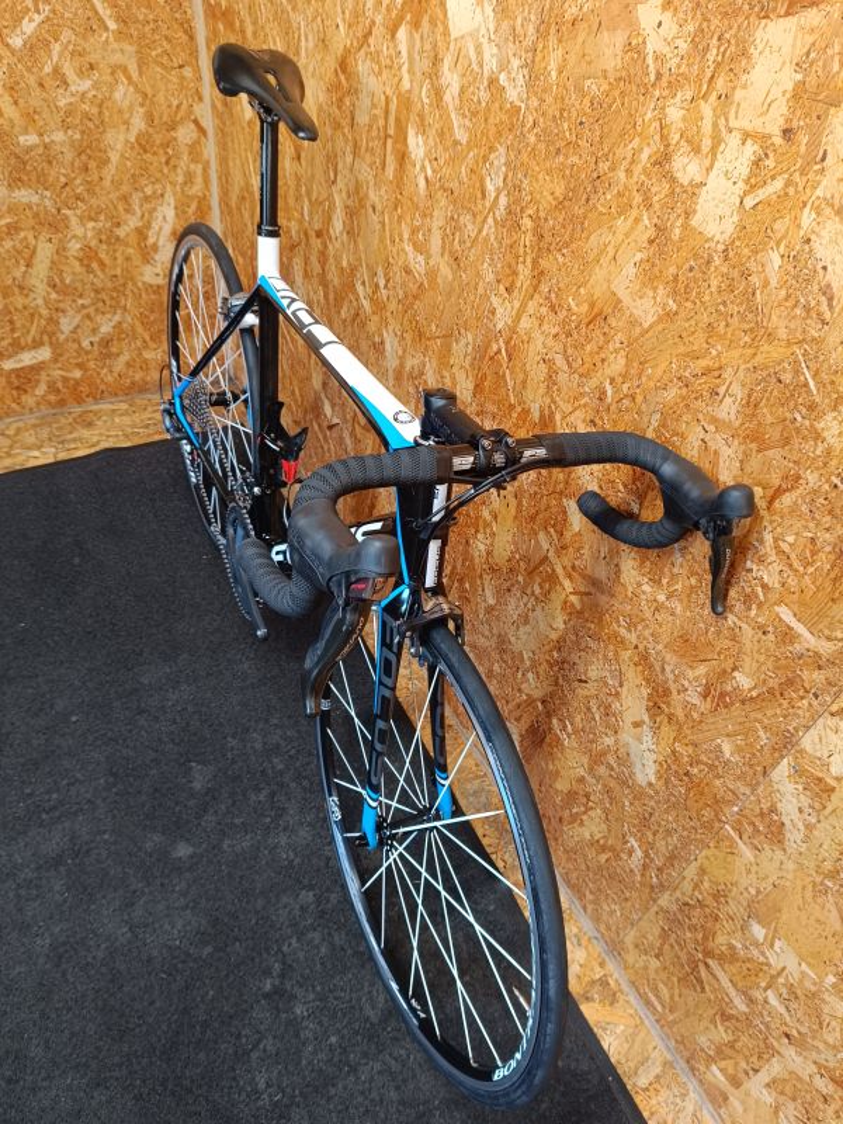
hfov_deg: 56.8
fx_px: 779
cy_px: 562
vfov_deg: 71.6
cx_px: 422
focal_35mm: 24
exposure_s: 1/50.1
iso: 486
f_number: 1.88
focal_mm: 5.59
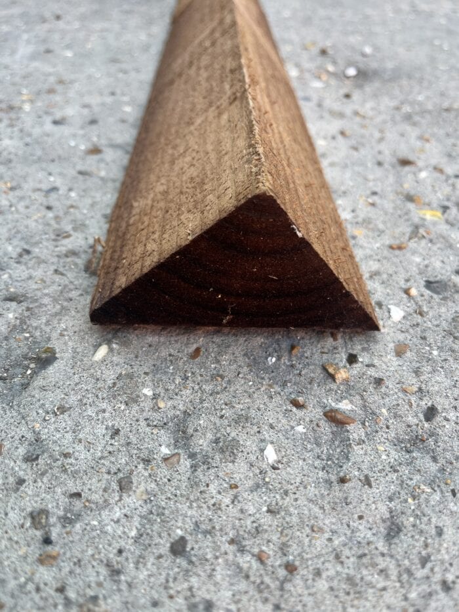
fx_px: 460
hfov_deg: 53.1
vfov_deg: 67.3
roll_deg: -0.8
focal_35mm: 26
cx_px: 230
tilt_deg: -40.7
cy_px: 306
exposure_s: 1/171
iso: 40
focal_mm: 5.1
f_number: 1.6
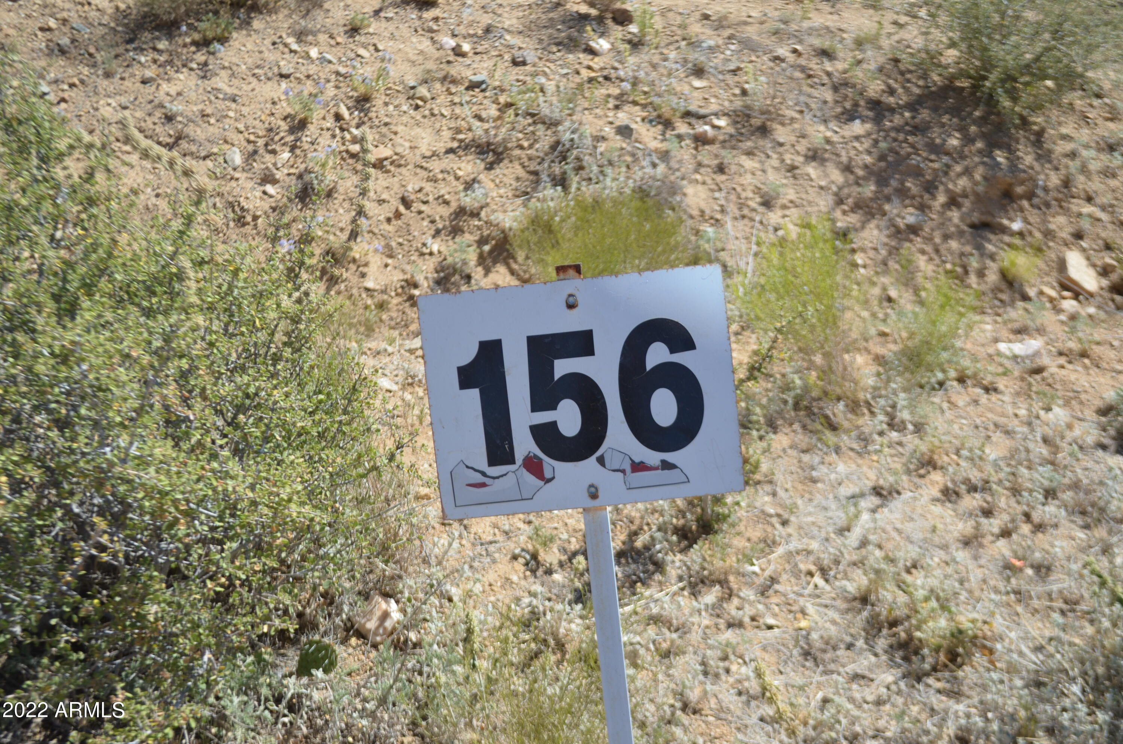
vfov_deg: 26.4
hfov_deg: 39.0
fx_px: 1588
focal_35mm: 51
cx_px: 562
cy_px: 372
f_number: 5
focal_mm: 34
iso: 200
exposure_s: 1/800
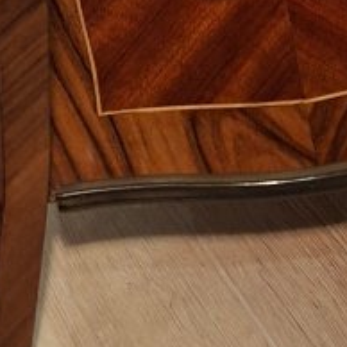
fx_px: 1429
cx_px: 272
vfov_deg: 10.3
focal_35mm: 126
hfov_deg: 13.8
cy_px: -680
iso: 160
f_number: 1.8
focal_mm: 5.54
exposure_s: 1/50
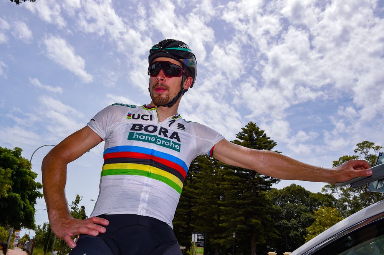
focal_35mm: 29
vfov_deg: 44.9
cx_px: 192
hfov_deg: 63.7
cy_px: 128
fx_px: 309
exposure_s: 1/1000
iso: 500
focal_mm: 29
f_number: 13
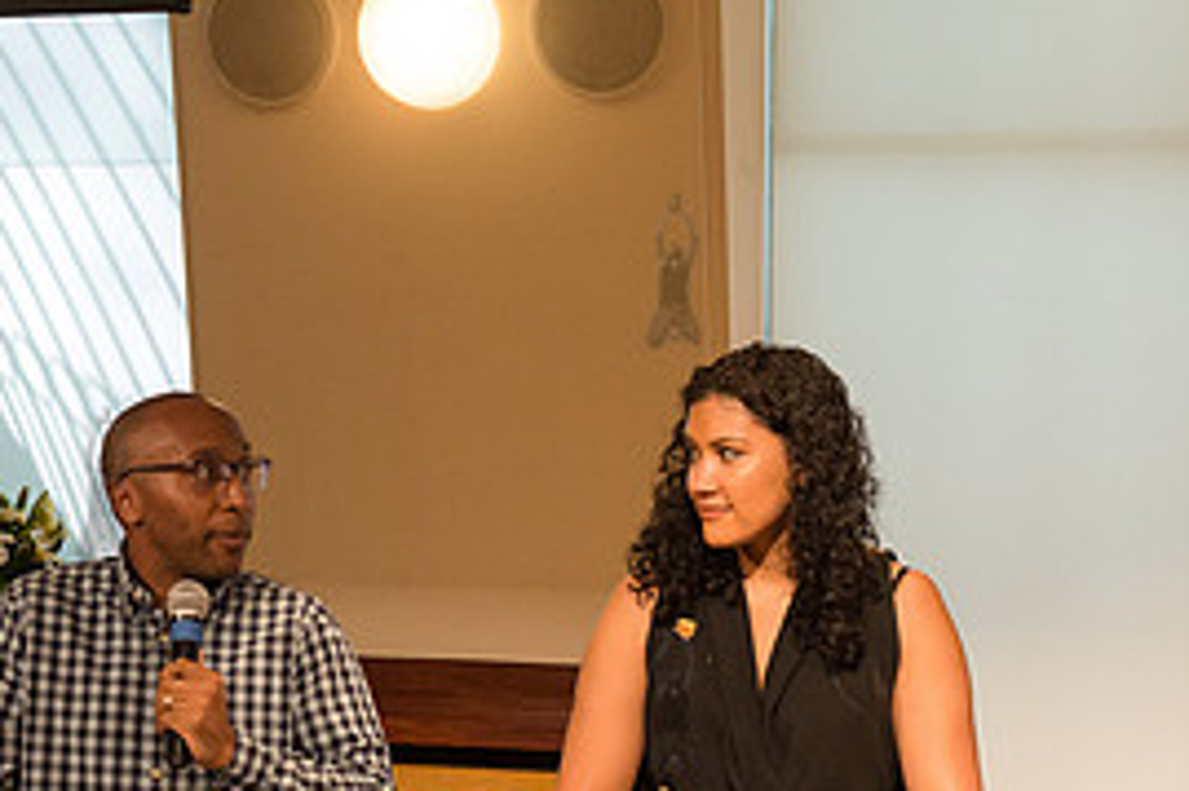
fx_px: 2707
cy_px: 696
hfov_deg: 24.8
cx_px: 672
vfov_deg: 16.4
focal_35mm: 82
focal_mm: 38
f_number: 4
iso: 2500
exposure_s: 1/320
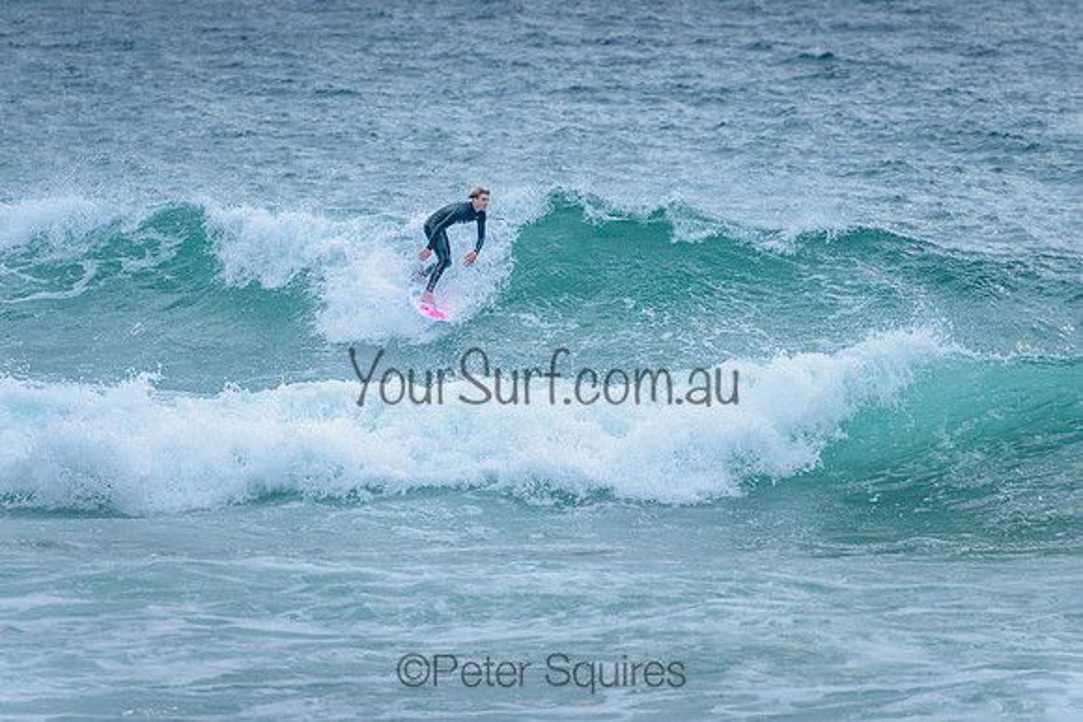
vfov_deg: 2.8
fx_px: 14748
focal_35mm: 490
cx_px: 527
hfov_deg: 4.2
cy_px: 297
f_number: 6.3
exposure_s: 1/1600
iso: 500
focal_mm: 400
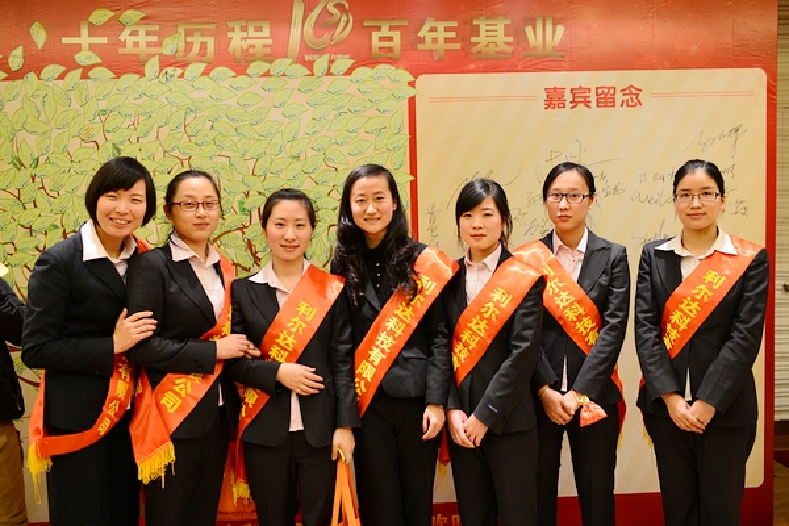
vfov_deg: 37.9
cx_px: 394
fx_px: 767
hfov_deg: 54.4
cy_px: 263
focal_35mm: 35
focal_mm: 35
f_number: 2.2
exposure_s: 1/50
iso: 450
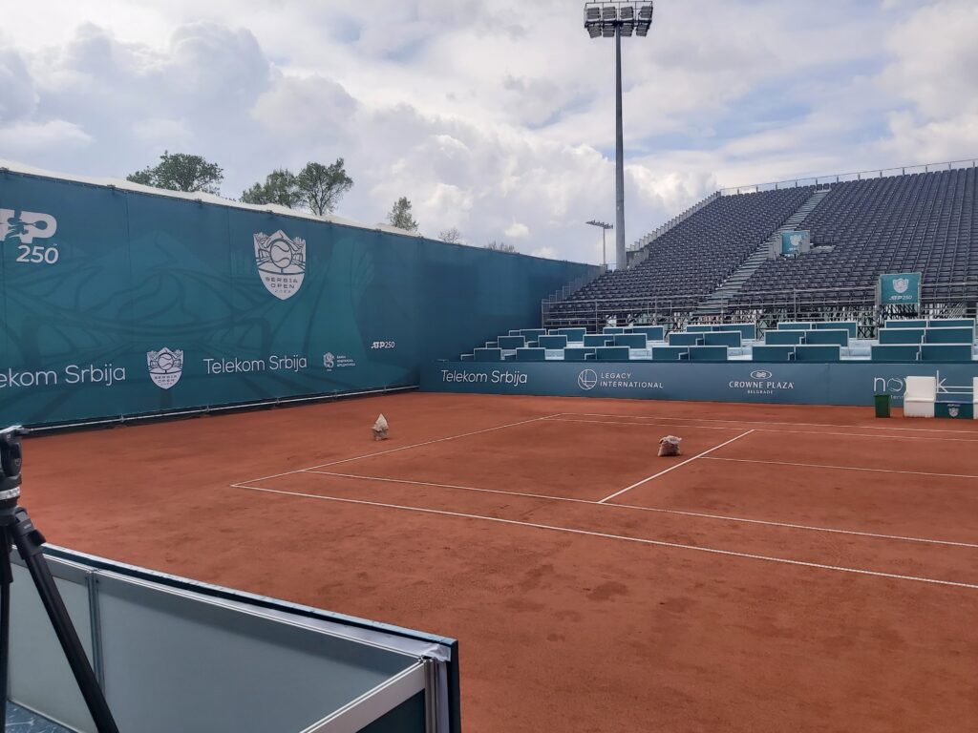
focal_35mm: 26
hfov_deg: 67.3
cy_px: 366
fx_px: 735
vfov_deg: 53.1
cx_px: 489
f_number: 1.7
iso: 64
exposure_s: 1/2237
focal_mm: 3.92
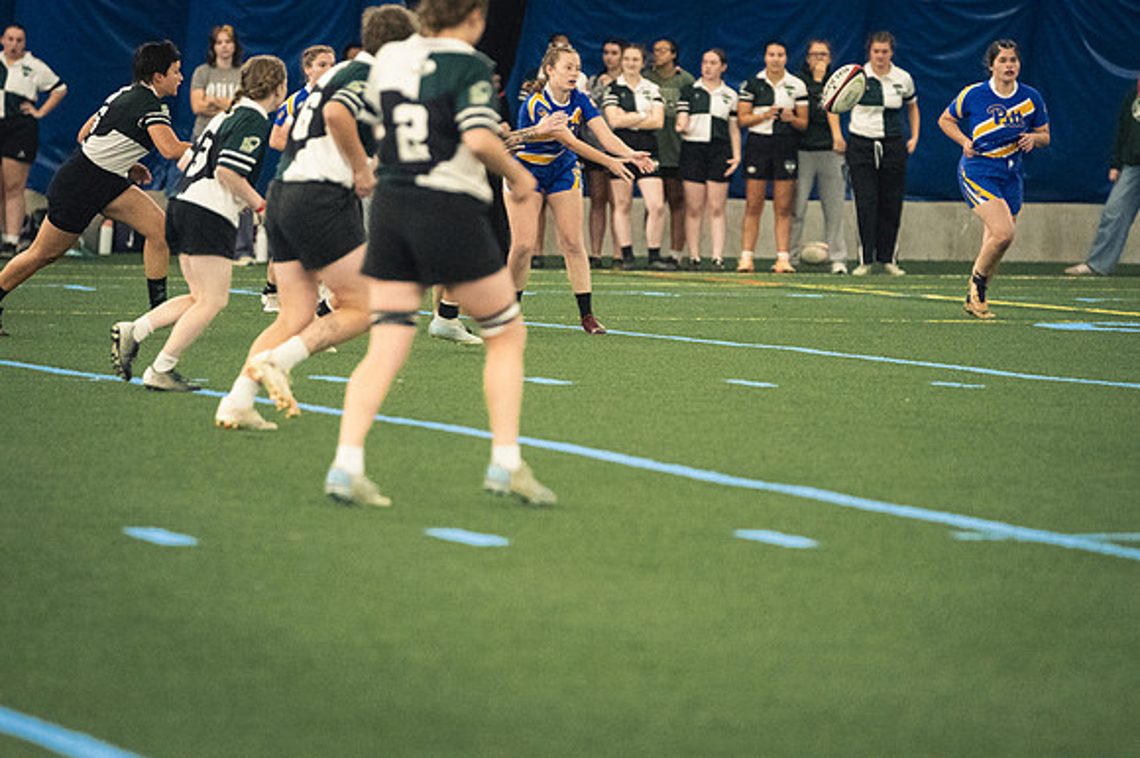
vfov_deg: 4.6
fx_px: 9494
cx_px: 570
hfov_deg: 6.9
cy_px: 379
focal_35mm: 300
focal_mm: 200
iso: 11400
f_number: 2.8
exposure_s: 1/500
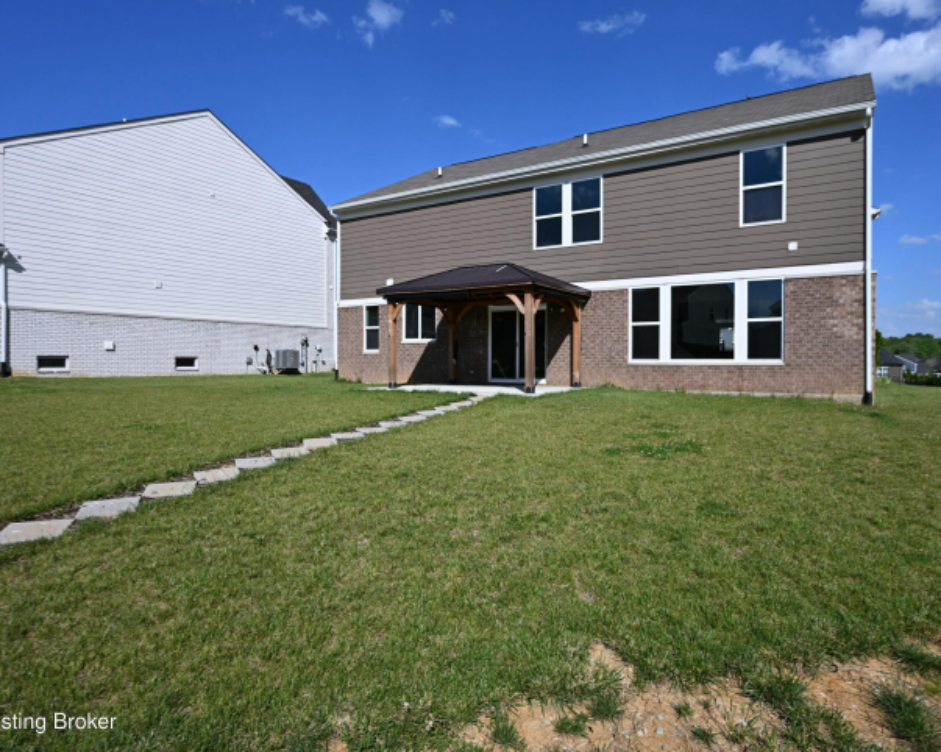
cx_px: 495
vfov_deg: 65.5
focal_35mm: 21
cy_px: 367
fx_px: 585
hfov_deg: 77.6
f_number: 6.3
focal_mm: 18
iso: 250
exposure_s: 1/1600
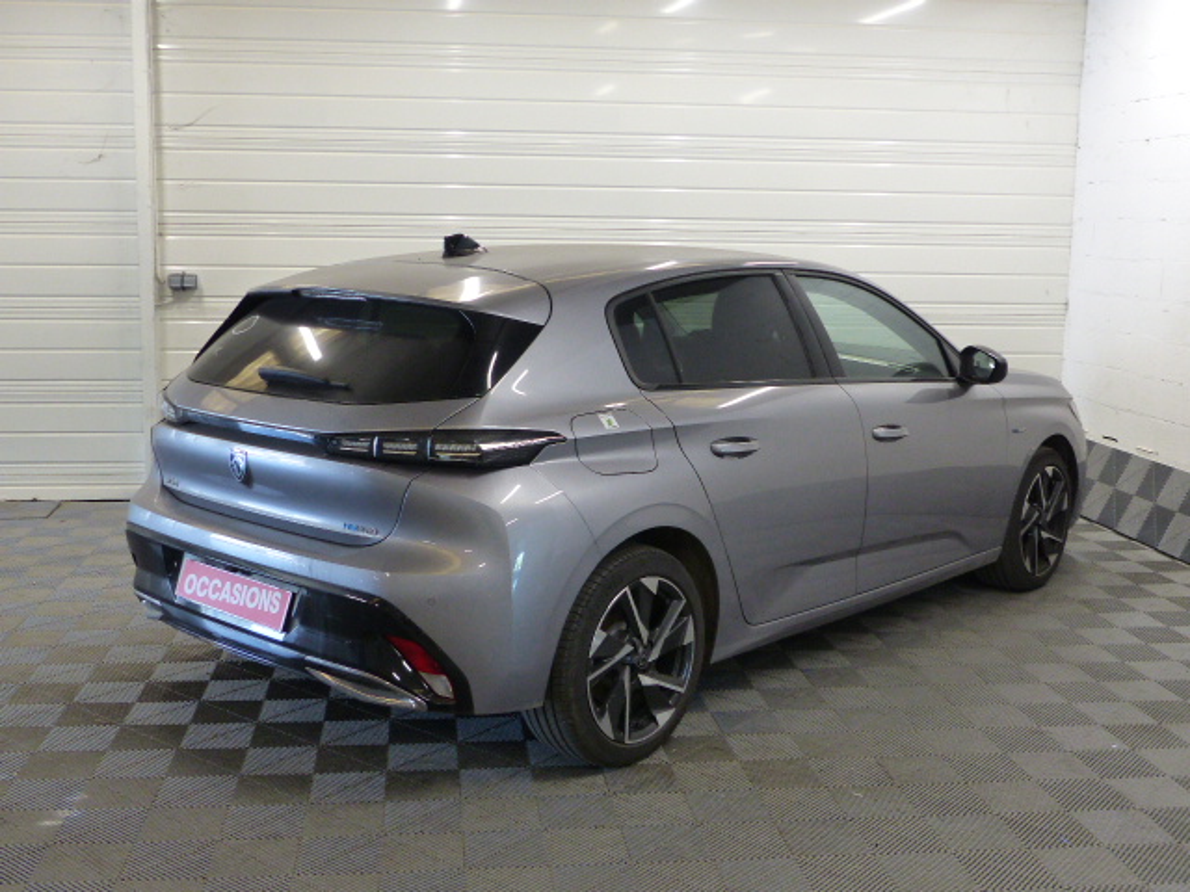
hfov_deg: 47.9
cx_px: 595
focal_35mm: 39
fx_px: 1341
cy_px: 446
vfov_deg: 36.8
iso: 400
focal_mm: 6.8
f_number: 2.8
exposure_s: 1/60
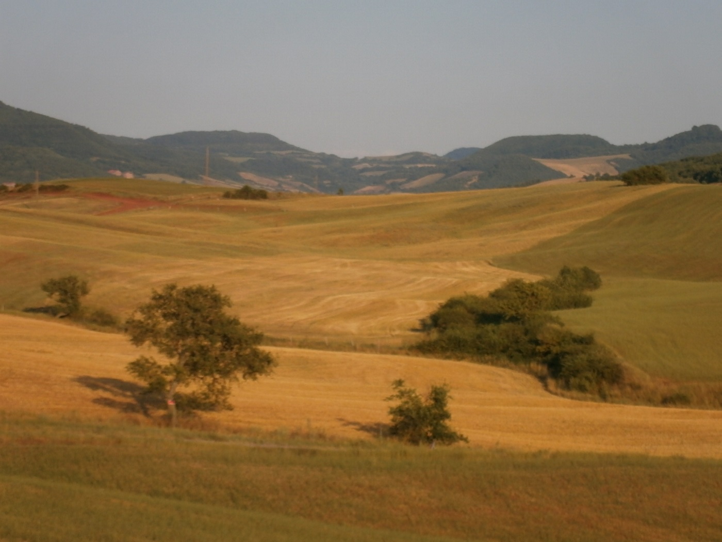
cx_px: 361
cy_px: 271
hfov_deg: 15.2
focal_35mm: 130
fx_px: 2711
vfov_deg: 11.4
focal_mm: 23.5
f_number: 6.5
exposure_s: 1/320
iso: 80
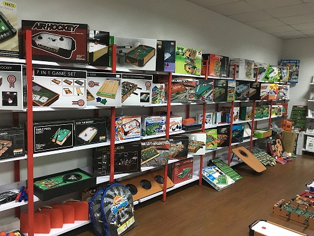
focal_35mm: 29
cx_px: 157
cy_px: 118
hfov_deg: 61.7
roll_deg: -2.4
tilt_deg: -6.8
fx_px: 263
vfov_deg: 48.2
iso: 250
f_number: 2.2
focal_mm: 4.15
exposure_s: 1/33
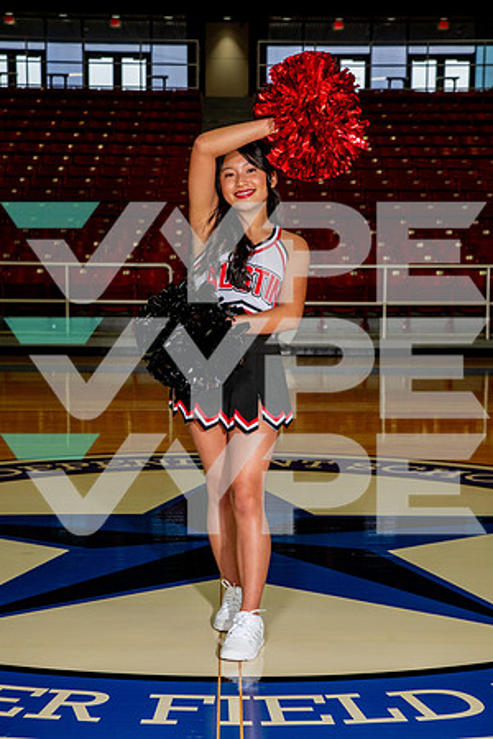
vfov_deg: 28.8
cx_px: 246
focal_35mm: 70
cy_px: 370
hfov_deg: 19.5
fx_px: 1438
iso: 800
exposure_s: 1/320
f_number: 7.1
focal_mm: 70
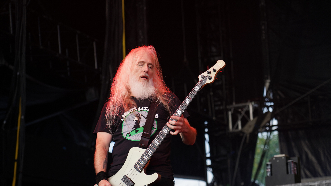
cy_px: 105
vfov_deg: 10.9
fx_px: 974
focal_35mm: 111
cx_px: 164
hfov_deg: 19.3
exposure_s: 1/125
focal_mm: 105
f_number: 4
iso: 250
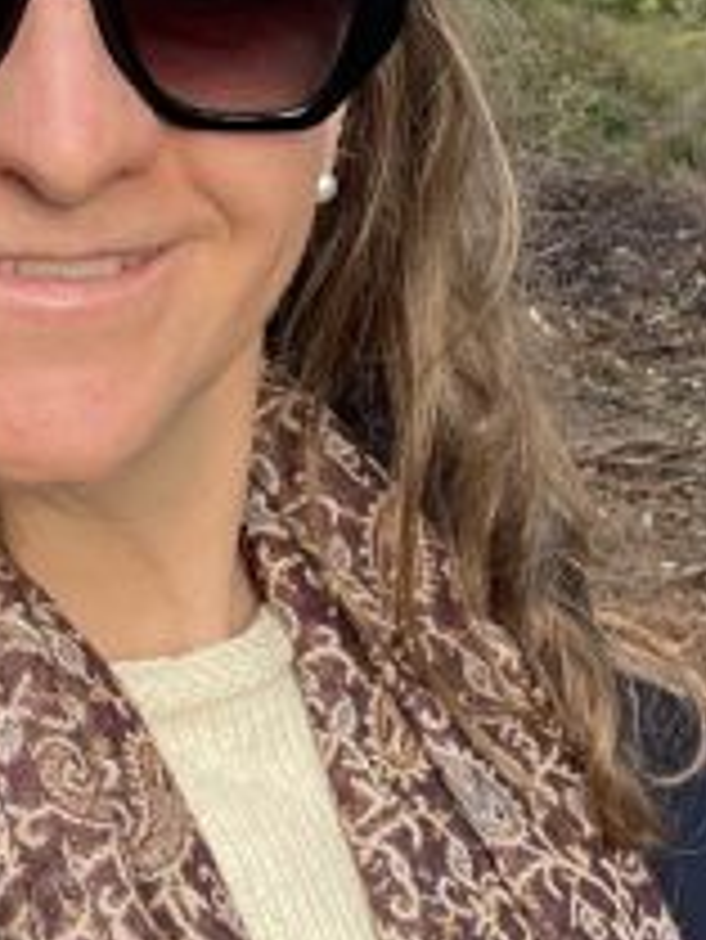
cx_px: 306
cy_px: -40
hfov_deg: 17.2
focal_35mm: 86
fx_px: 2336
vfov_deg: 21.8
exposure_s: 1/121
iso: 50
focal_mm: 2.71
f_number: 2.2
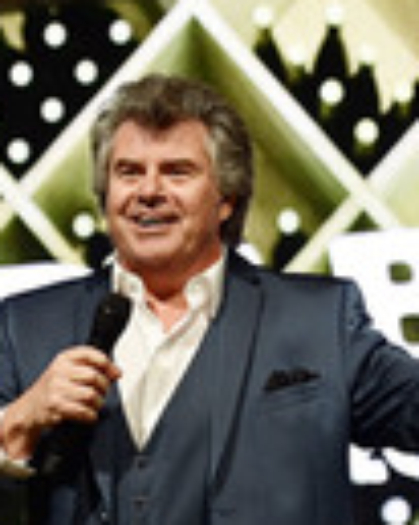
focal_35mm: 229
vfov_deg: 8.4
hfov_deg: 6.7
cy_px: 411
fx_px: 3554
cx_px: 144
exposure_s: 1/160
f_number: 2.8
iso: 450
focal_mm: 70
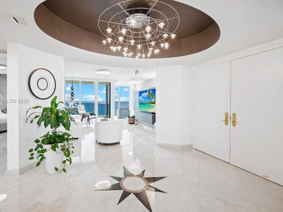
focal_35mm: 16
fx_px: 131
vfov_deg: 78.0
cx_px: 131
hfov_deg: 94.4
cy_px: 101
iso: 100
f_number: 2.8
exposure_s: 1/15
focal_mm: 14
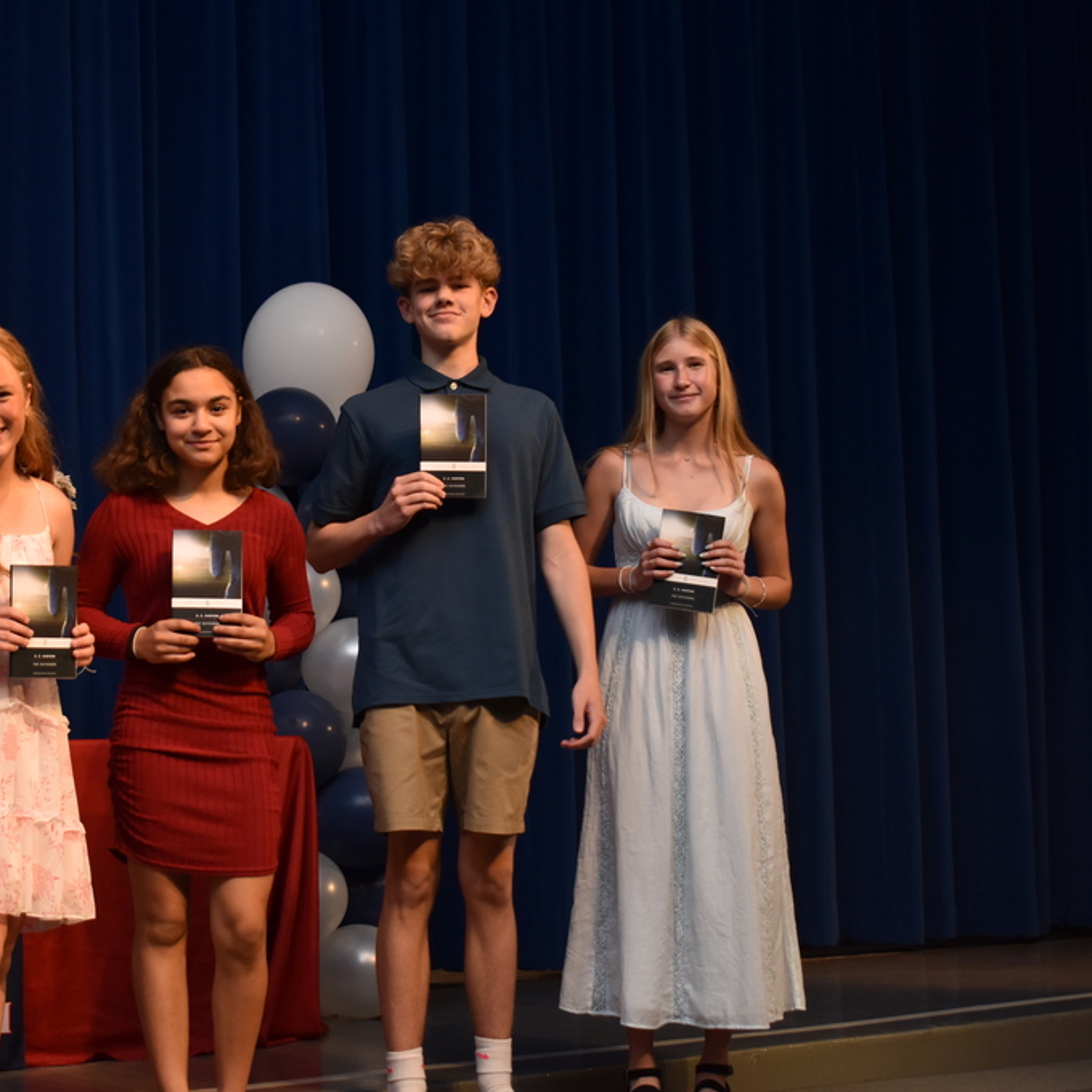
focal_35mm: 73
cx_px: 352
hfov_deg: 23.5
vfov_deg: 23.7
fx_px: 2605
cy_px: 547
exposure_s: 1/125
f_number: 4.8
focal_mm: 38
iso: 640
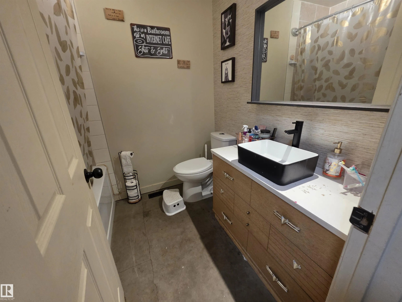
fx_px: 151
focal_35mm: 13
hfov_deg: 106.2
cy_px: 151
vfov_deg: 89.9
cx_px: 201
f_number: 1.9
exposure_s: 1/60
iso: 400
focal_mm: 2.2
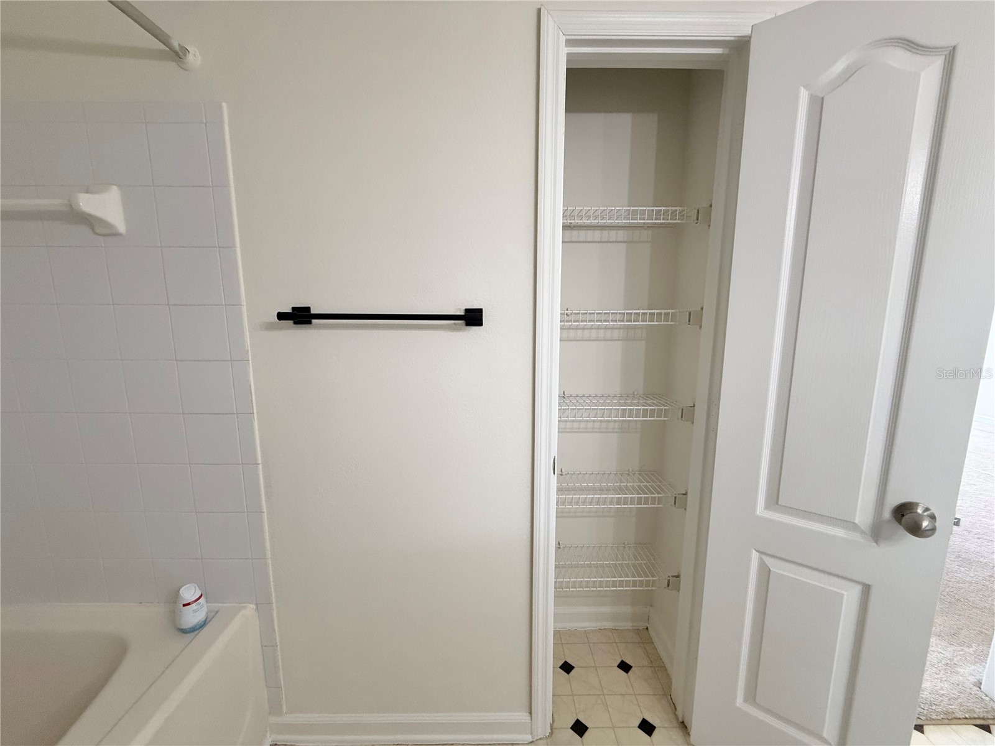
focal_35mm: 14
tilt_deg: -8.8
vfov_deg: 85.7
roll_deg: +0.2
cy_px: 373
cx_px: 498
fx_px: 402
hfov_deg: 102.1
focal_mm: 2.22
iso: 250
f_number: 2.2
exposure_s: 1/120
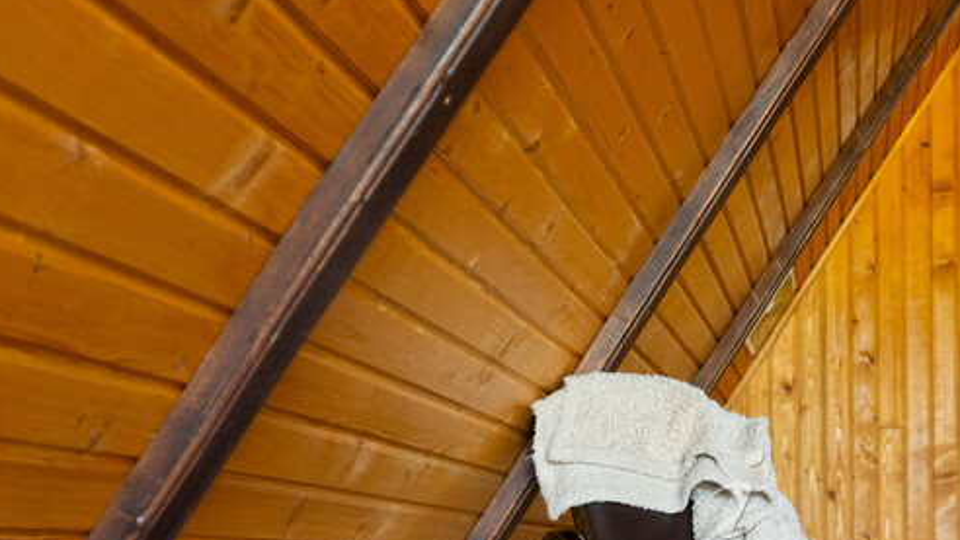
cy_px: 502
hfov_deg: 33.6
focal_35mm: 61
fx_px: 1553
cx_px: 730
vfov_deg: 19.3
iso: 3200
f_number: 3.5
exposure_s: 1/40
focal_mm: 28
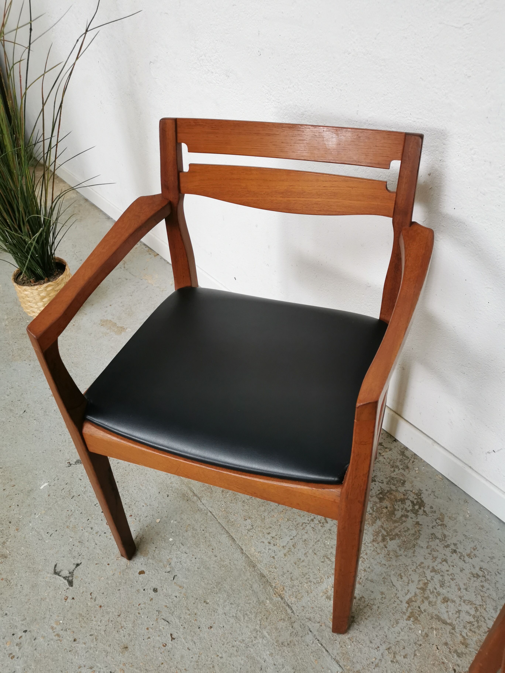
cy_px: 336
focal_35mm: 27
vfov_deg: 65.3
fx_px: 525
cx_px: 252
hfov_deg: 51.4
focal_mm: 5.58
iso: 200
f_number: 1.8
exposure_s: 1/69
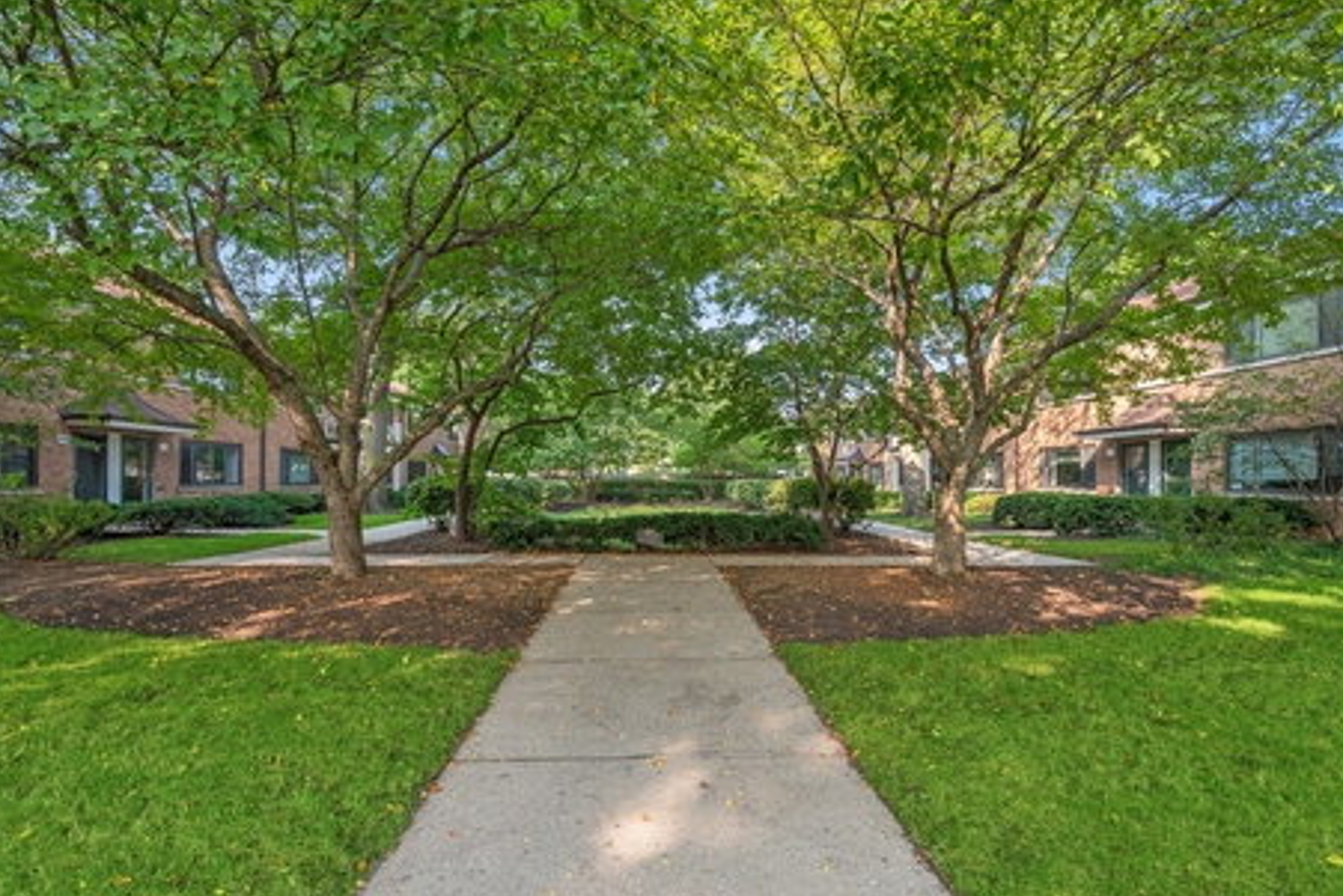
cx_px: 666
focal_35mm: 17
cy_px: 444
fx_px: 634
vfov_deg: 70.5
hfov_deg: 93.3
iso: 200
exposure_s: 1/13
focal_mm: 16
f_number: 9
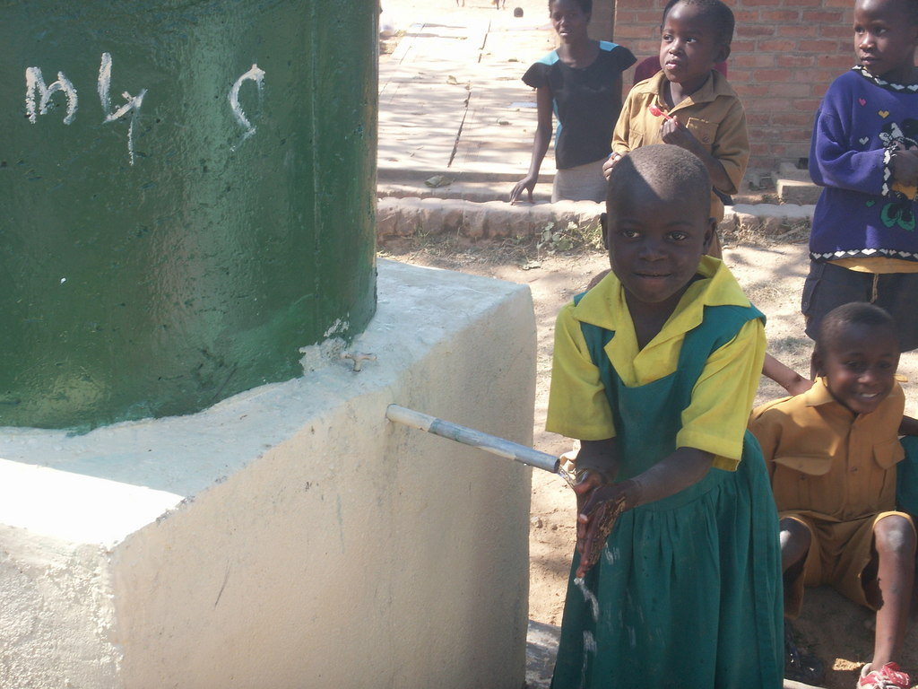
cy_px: 344
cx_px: 459
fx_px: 1326
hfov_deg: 38.2
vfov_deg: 29.1
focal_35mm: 50
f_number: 7.1
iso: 50
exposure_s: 1/60
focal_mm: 10.6
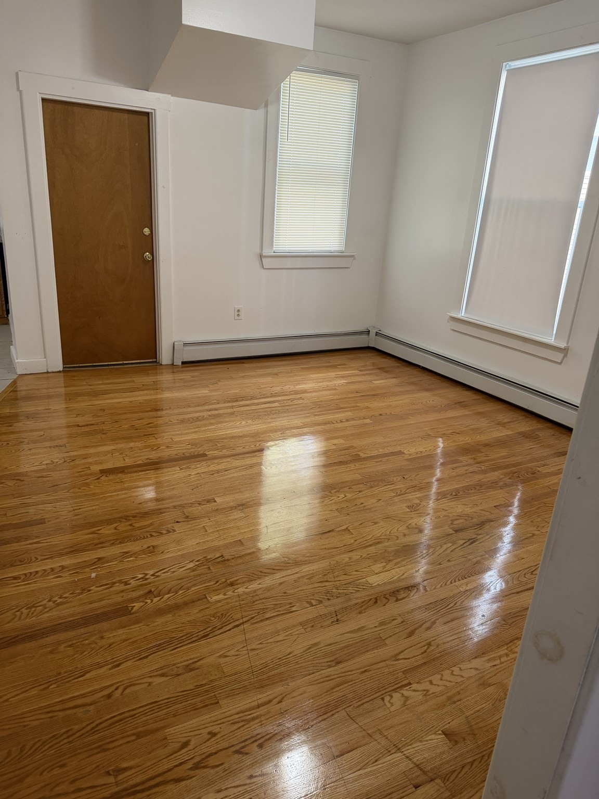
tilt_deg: -19.1
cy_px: 400
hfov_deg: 56.8
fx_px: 554
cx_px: 300
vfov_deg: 71.6
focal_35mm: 24
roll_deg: -3.9
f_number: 1.78
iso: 200
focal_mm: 6.76
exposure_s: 1/60
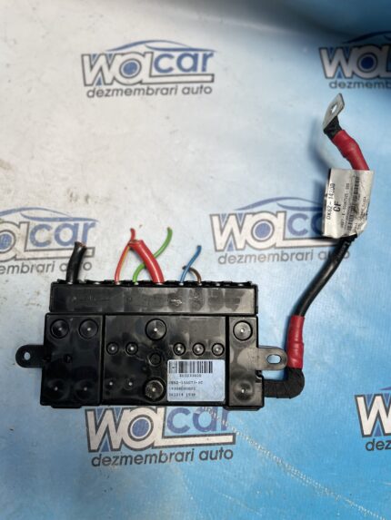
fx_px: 391
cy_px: 260
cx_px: 196
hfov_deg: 53.1
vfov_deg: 67.3
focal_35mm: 26
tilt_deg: -86.8
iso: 32
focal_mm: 5.1
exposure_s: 1/136
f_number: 1.6
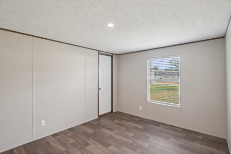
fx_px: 109
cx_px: 116
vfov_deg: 70.5
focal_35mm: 17
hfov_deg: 93.2
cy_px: 77
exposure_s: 1/40
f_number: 8
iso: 400
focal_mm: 17
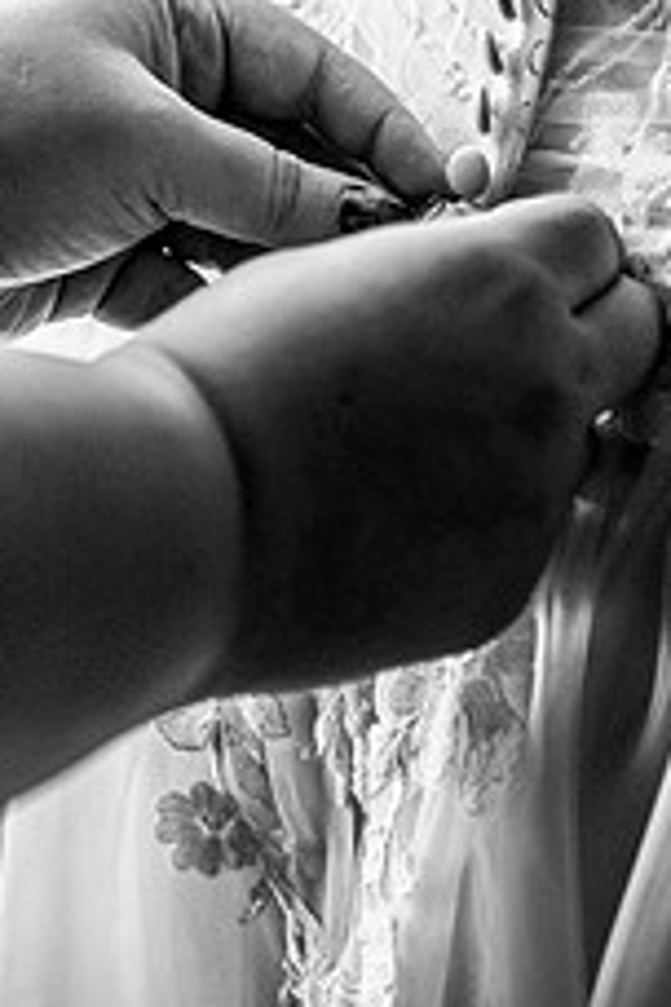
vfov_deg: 14.6
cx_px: 490
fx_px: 3858
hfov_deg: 9.9
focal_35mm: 138
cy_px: 22
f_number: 2.8
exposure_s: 1/250
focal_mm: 70
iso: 1000
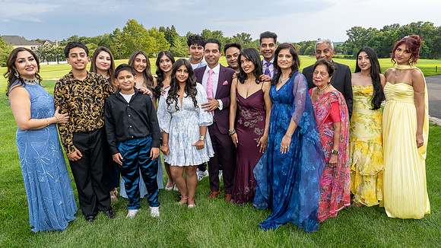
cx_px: 238
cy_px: 128
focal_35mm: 28
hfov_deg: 68.3
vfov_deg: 41.8
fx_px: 325
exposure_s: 1/250
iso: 450
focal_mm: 24
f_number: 9
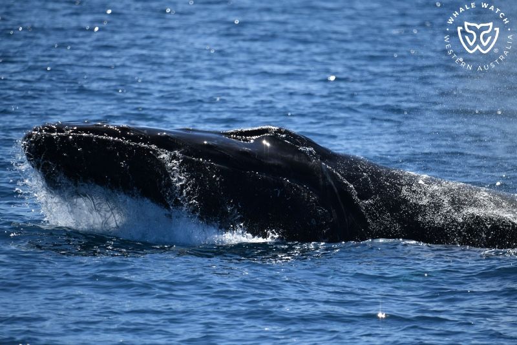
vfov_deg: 2.3
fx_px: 8614
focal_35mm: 600
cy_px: 172
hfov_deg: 3.4
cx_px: 258
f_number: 6.3
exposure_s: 1/8000
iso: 1250
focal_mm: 600
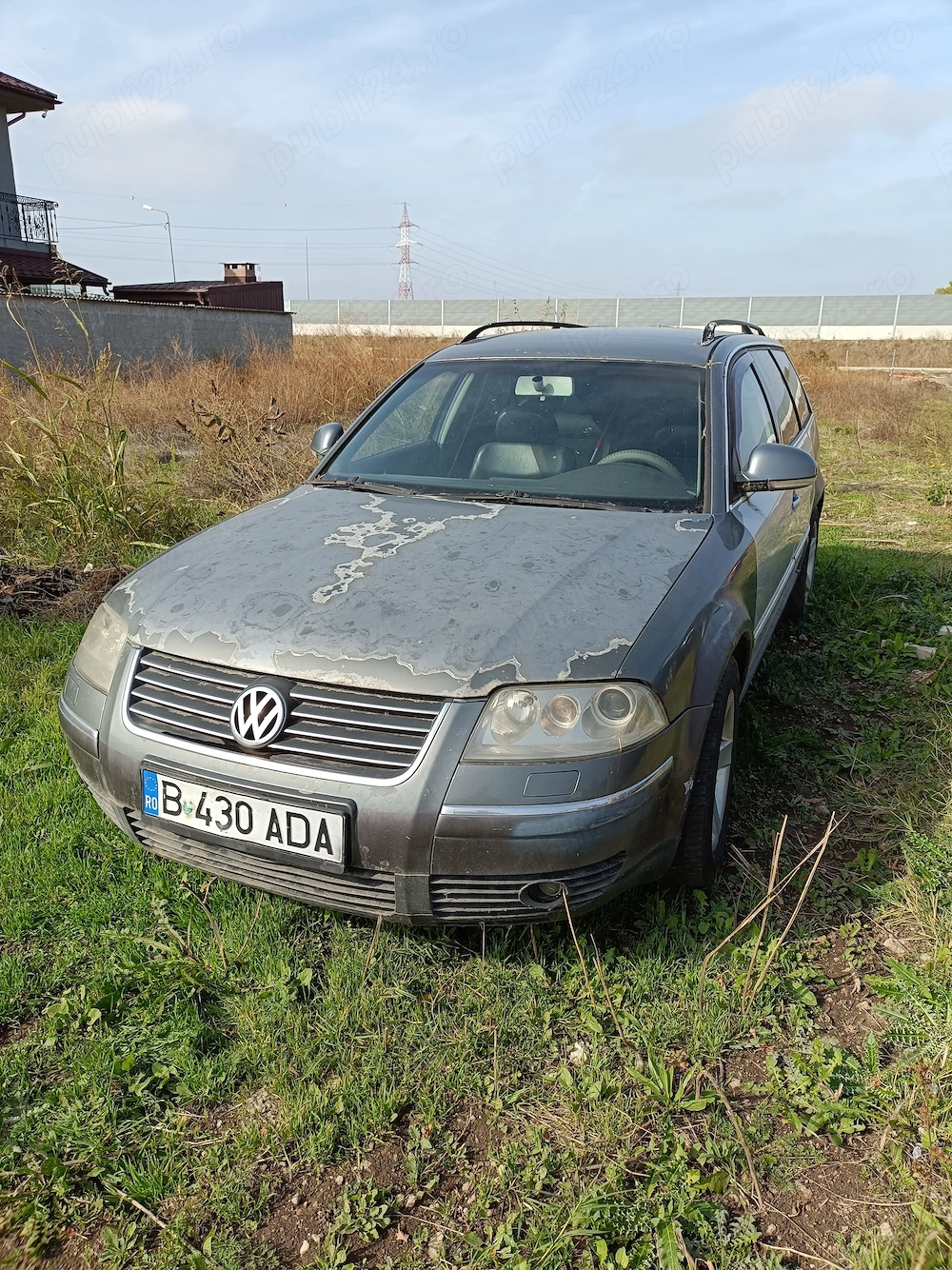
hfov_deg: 54.9
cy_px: 635
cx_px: 476
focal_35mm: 25
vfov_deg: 69.4
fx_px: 917
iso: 50
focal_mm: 4.7
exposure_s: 1/595
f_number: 1.7
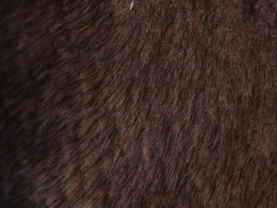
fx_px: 4228
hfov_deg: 3.7
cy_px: -318
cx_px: -73
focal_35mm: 528
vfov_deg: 2.8
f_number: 2.8
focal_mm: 108
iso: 125
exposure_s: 1/250
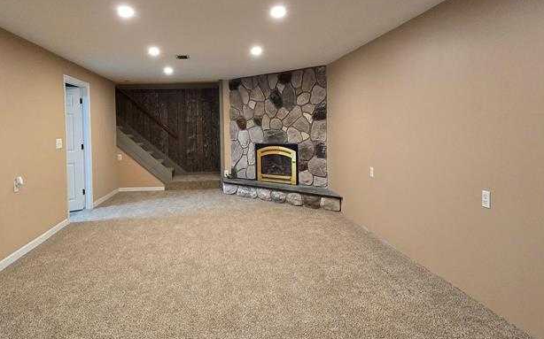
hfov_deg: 76.9
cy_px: 145
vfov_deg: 52.7
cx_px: 240
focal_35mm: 23
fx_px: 341
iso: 640
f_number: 2.2
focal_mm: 2.2
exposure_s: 1/60
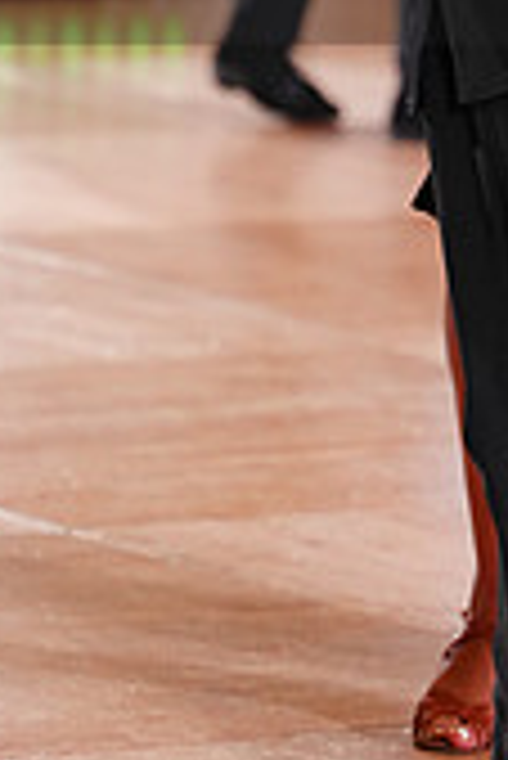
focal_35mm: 350
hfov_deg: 3.9
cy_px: -103
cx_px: 587
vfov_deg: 5.9
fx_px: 7393
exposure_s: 1/640
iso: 2000
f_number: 2.8
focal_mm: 102
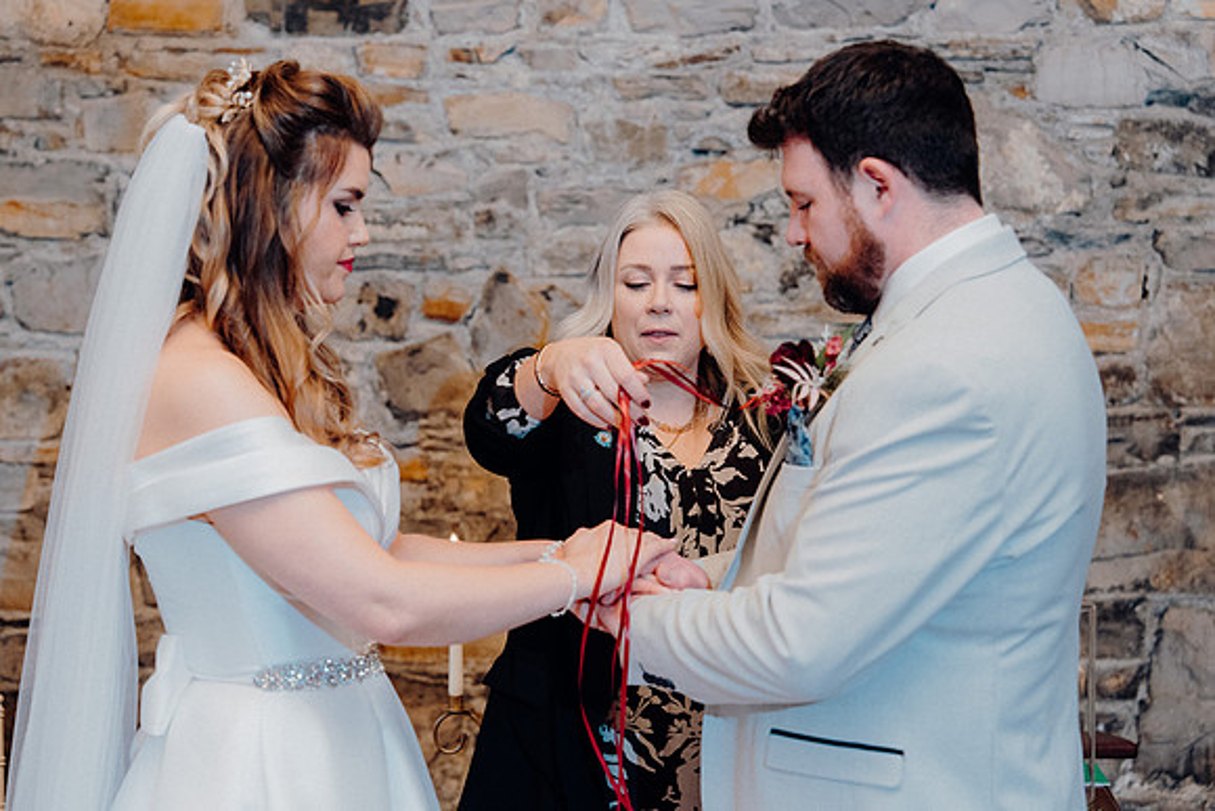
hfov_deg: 28.8
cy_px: 406
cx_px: 608
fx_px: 2363
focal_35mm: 70
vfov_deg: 19.5
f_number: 3.5
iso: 2500
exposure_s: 1/200
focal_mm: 70
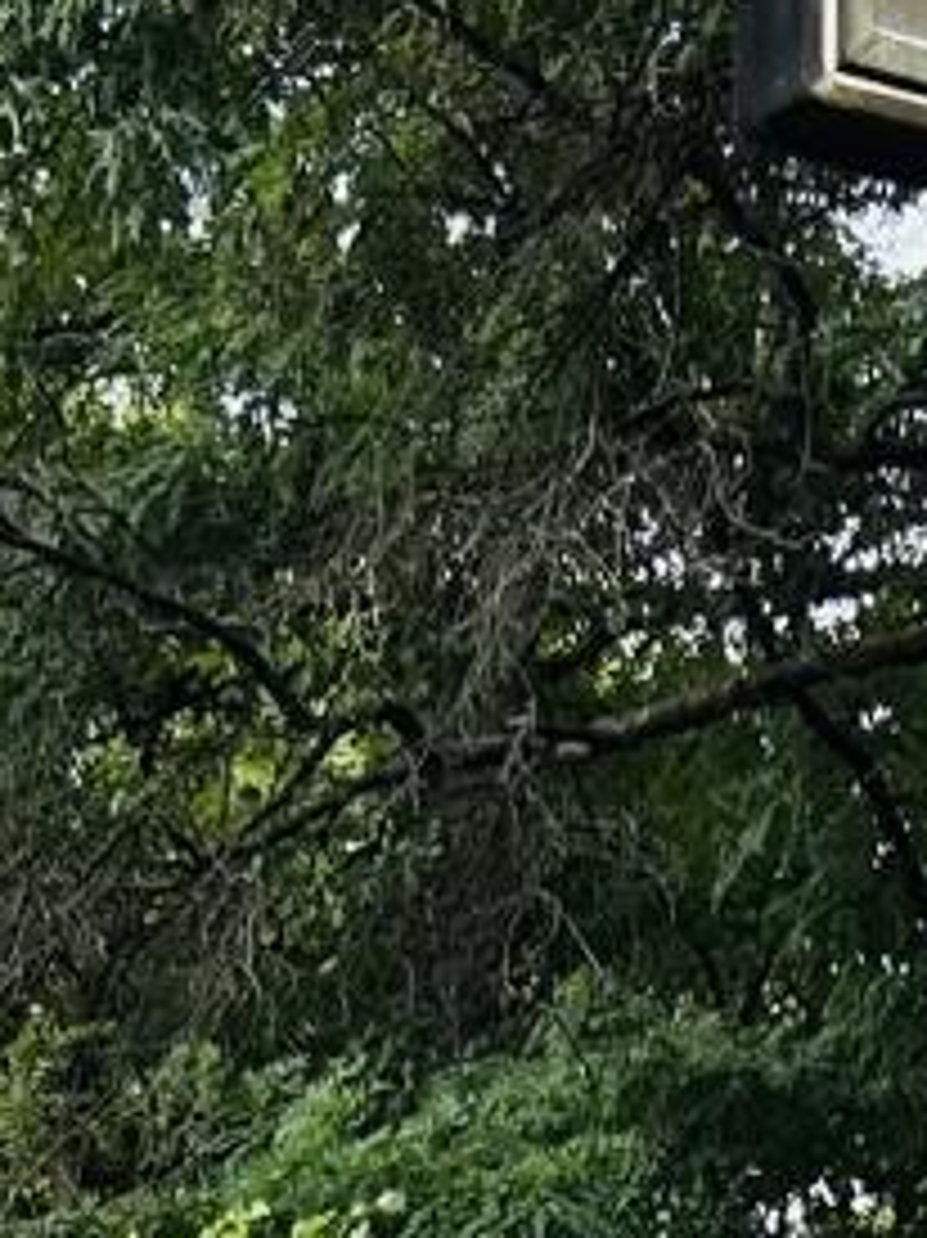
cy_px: 3147
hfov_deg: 7.8
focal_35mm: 189
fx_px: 6754
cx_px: 603
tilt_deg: -2.1
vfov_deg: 9.2
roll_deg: +0.0
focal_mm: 5.7
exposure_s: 1/539
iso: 50
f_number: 1.5
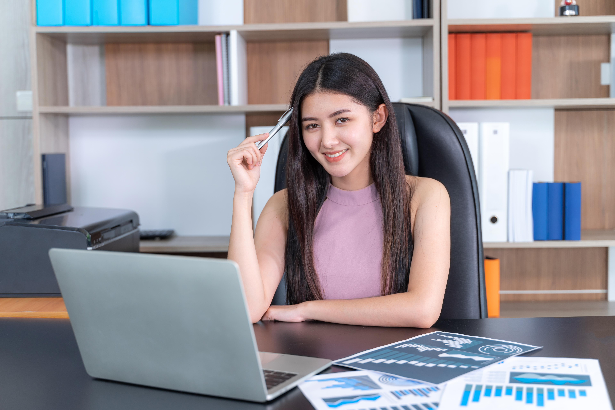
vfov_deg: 29.2
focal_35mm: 46
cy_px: 205
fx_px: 786
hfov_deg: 42.7
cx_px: 308
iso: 200
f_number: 2.8
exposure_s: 1/40
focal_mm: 46
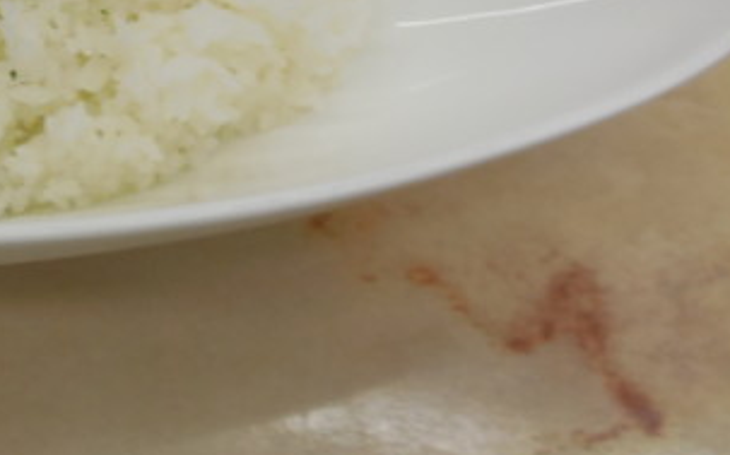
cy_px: 0
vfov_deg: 18.1
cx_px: 24
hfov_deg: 27.9
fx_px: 1392
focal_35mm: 70
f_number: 3.1
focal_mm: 4.5
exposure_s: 1/30
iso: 140
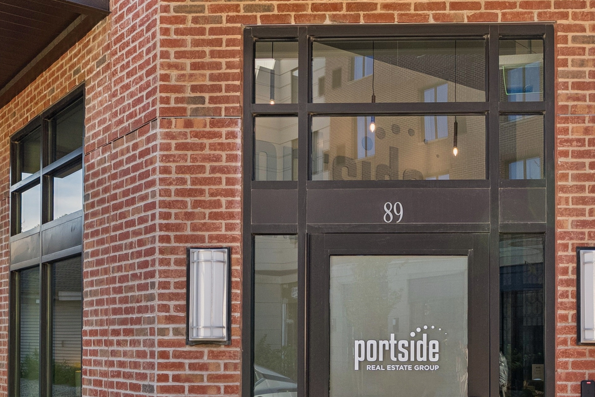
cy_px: 275
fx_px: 761
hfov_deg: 41.8
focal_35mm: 46
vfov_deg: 29.0
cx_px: 421
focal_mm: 21
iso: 320
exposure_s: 1/160
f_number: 7.1
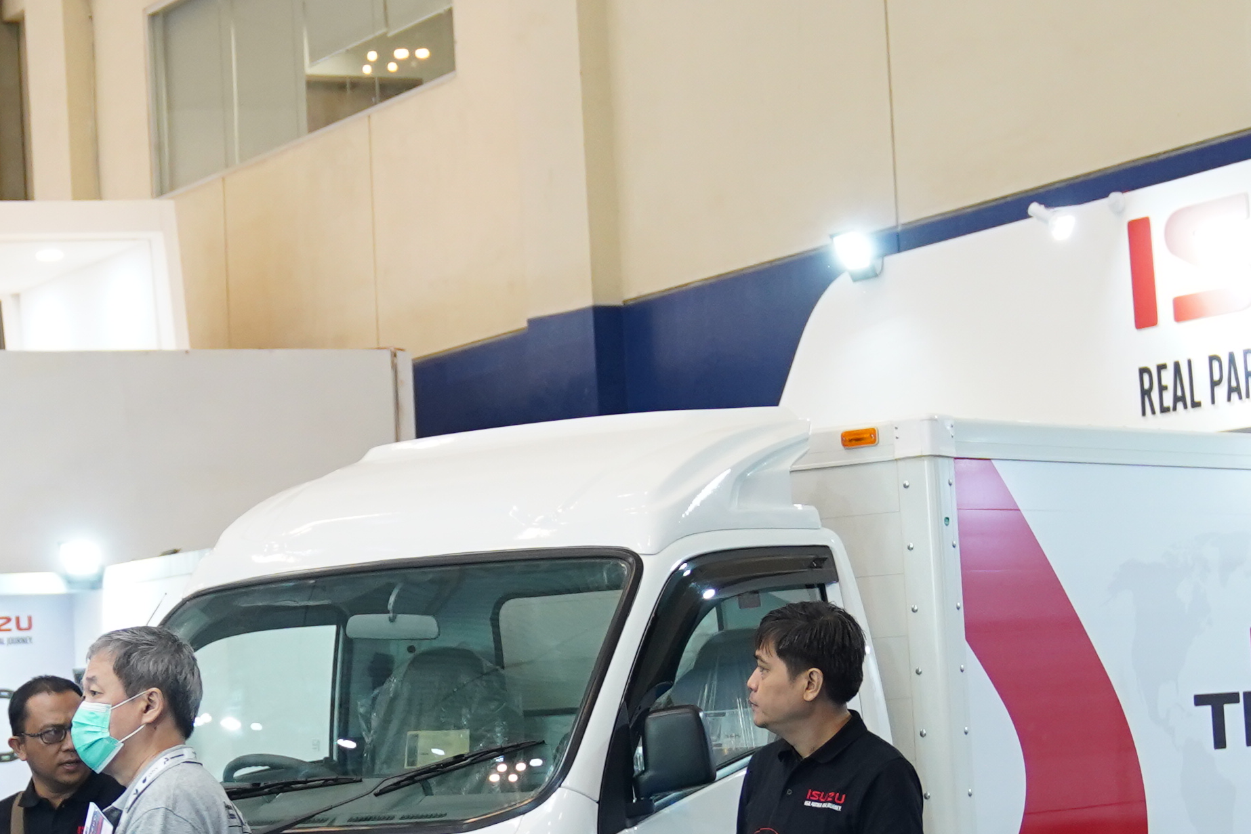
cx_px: 388
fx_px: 3614
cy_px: 716
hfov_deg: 19.6
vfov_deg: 13.1
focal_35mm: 104
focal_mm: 32
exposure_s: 1/200
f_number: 2.8
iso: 1600
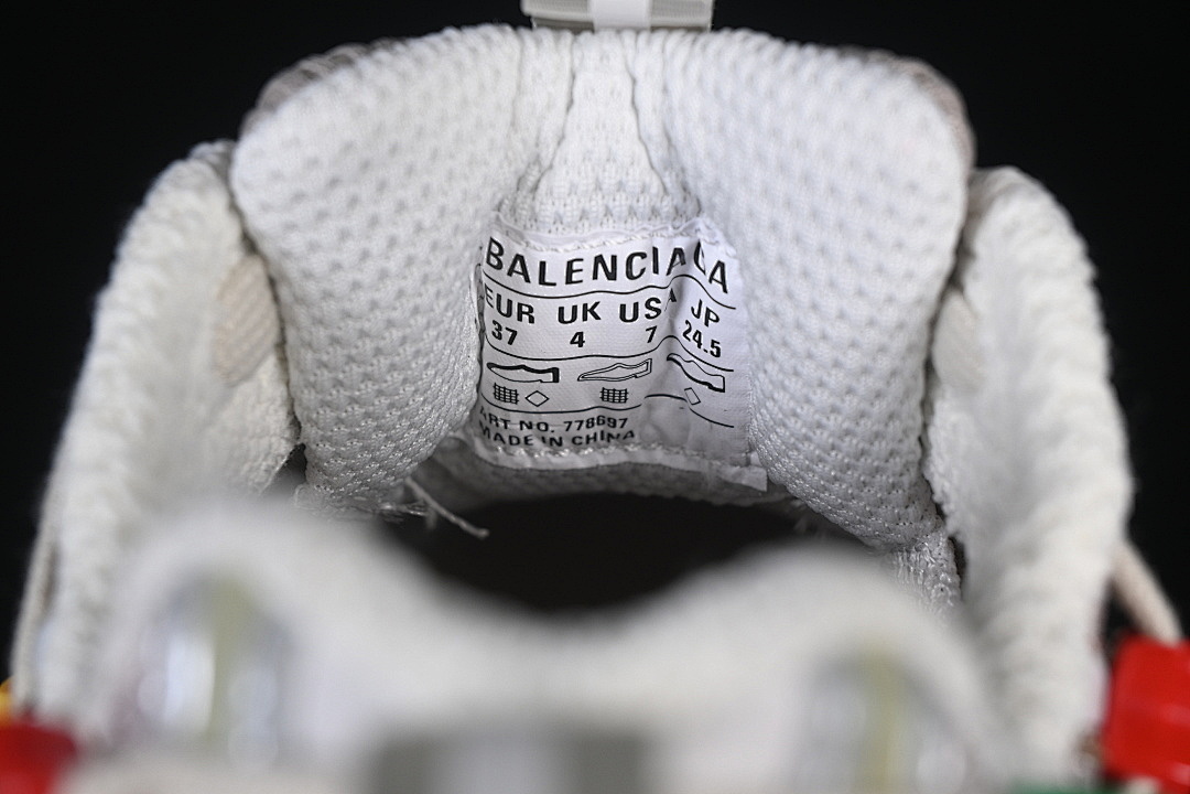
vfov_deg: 18.2
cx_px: 595
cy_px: 397
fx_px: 2479
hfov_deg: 27.0
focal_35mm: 75
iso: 160
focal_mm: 50
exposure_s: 1/80
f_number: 7.1
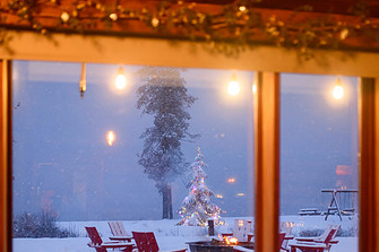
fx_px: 652
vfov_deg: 21.5
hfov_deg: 32.4
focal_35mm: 62
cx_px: 198
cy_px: 213
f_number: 1.8
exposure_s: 1/250
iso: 2000
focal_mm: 35
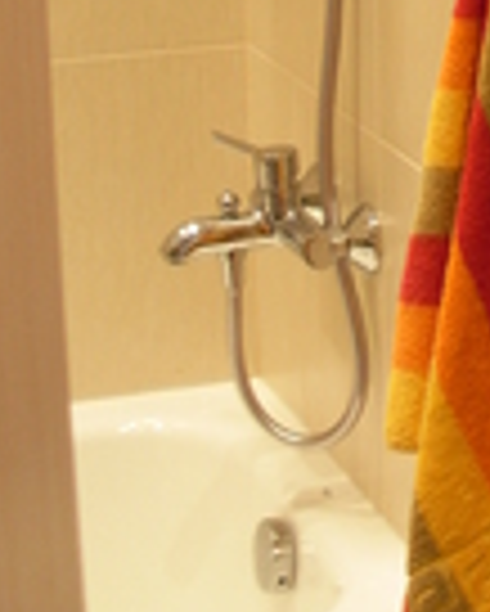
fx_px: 2227
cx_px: 643
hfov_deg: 12.2
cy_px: -130
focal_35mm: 123
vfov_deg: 15.1
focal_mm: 6.3
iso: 79
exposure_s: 1/8.4
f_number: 2.9
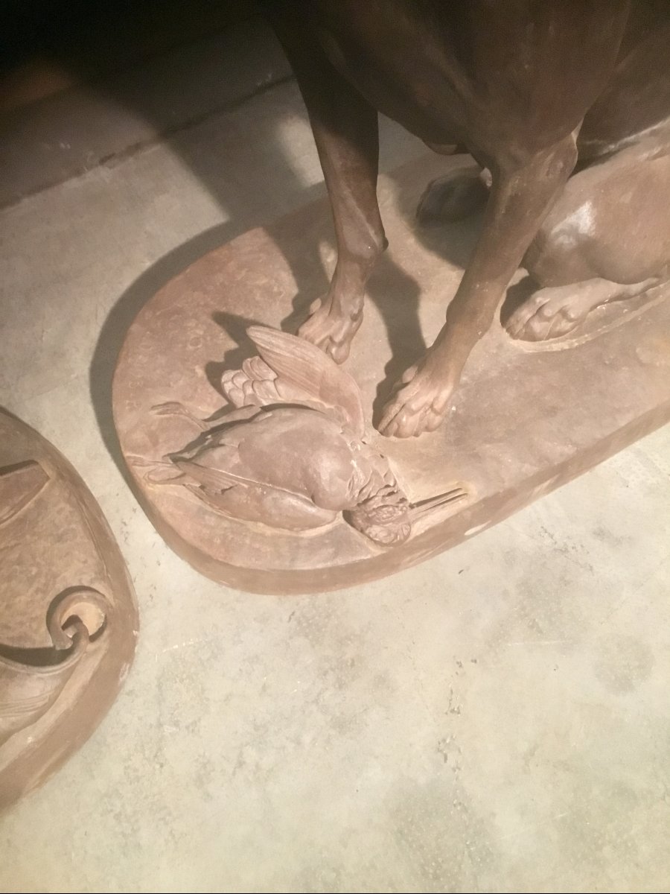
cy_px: 447
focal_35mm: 31
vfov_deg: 58.4
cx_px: 335
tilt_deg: -63.1
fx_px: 800
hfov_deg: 45.4
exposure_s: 1/17
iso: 250
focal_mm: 3.3
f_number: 2.4
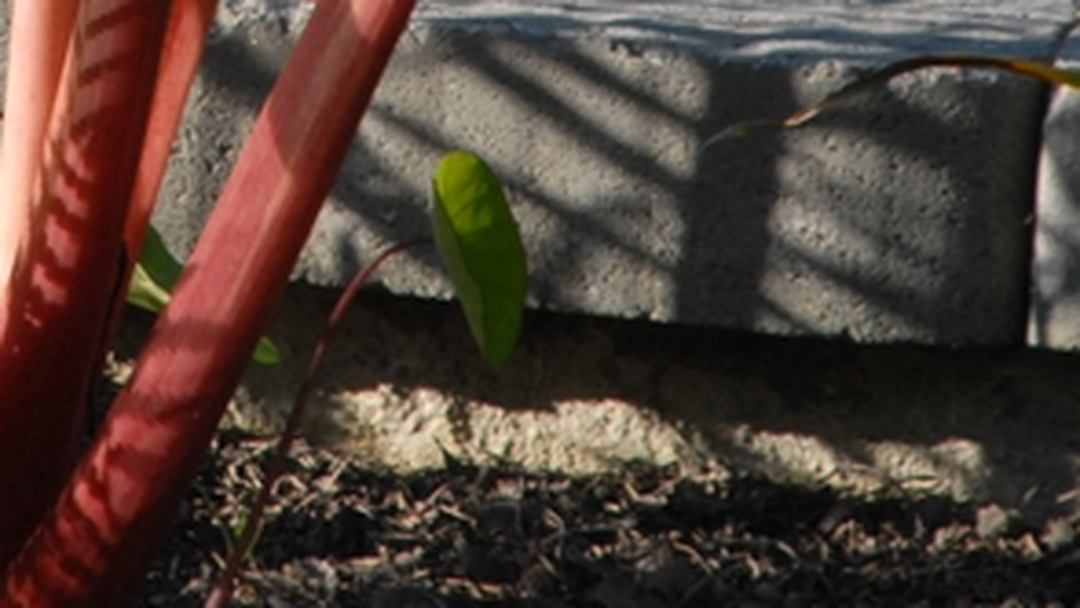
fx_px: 32879
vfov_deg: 1.1
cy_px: -700
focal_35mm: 1148
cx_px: 2
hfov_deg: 1.9
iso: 400
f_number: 8
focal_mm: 210
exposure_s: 1/250
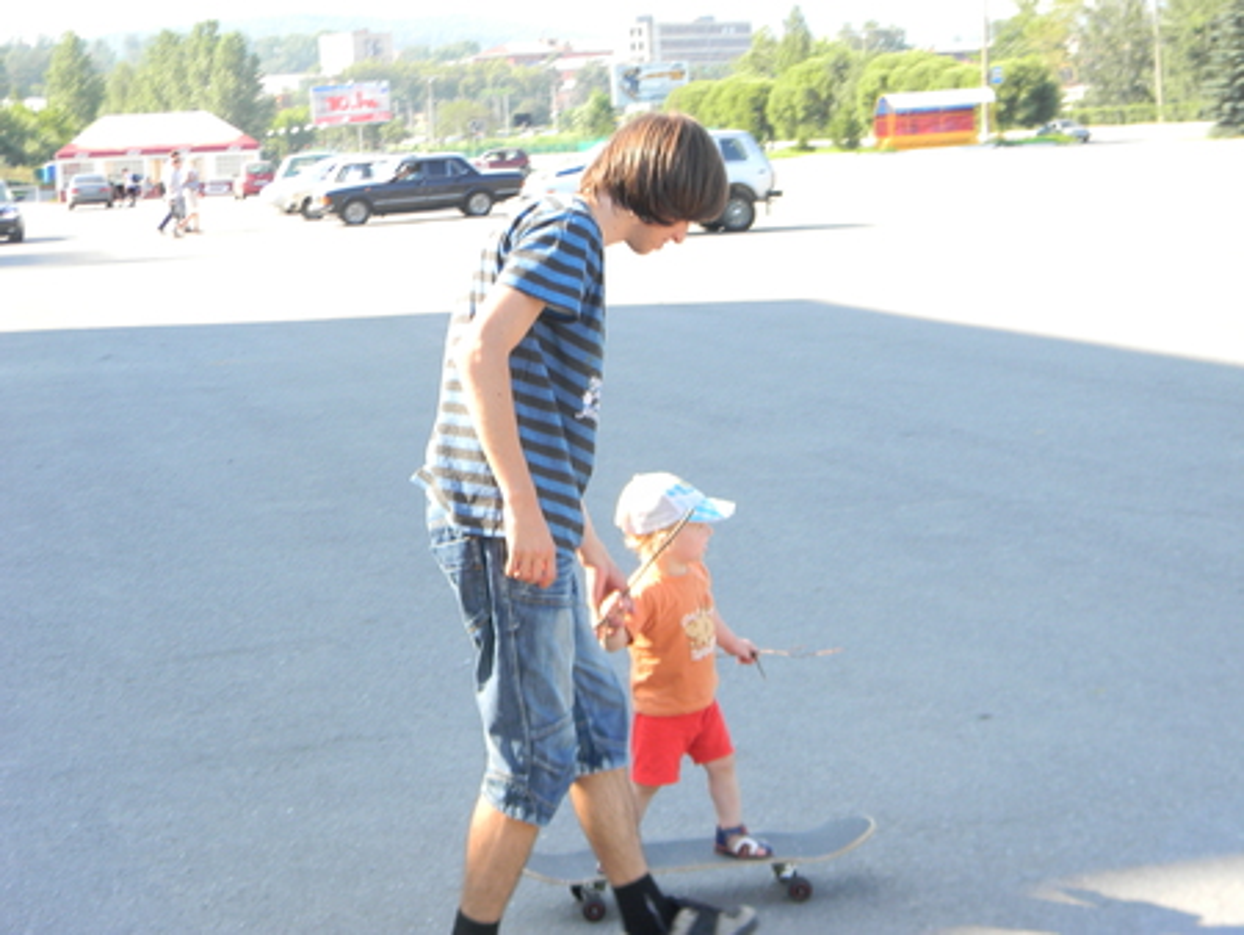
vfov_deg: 22.0
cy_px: 468
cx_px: 622
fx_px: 2409
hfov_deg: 29.0
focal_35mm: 67
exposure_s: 1/124
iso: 108
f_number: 4.3
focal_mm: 12.2
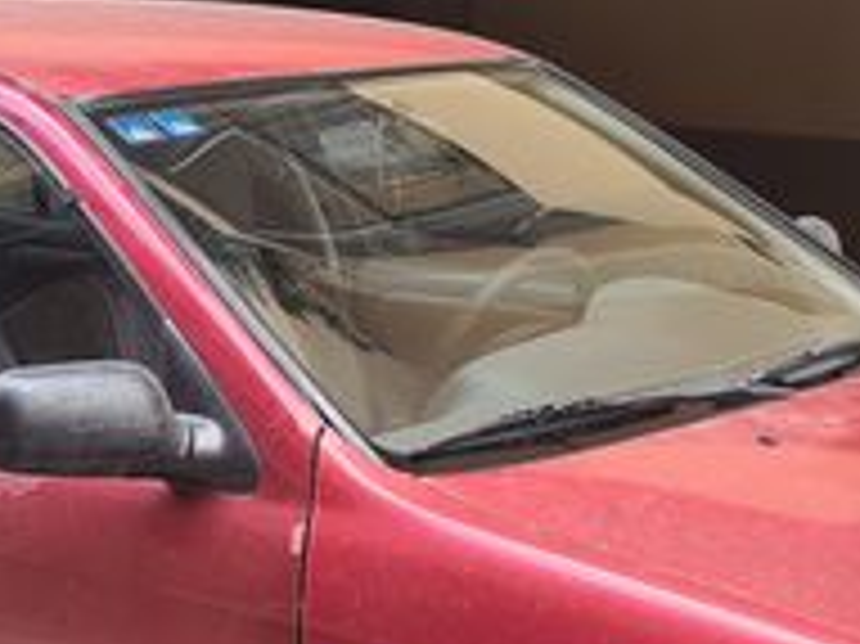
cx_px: 320
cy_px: 356
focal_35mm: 87
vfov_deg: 16.9
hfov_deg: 22.5
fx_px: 2160
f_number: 1.8
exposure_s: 1/134
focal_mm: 5.4
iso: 50
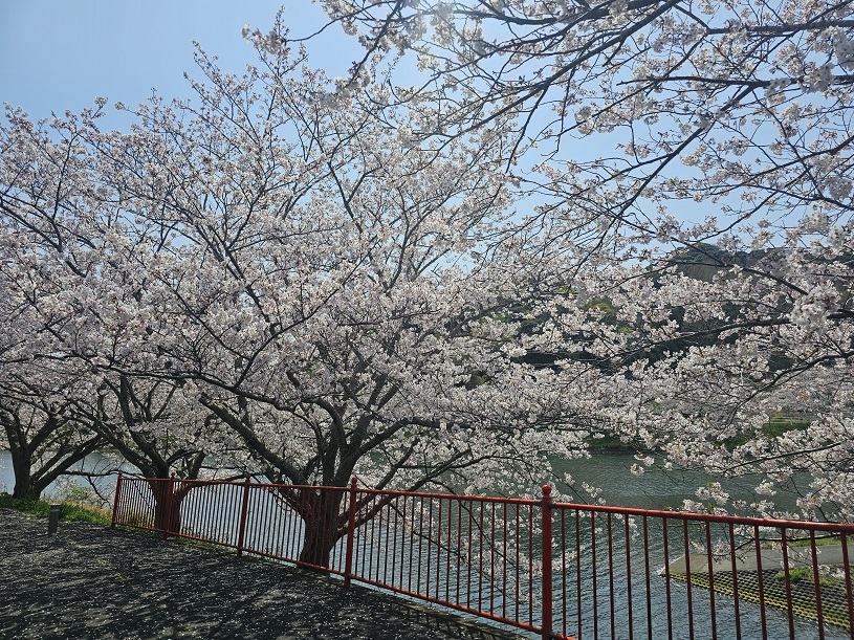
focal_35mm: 23
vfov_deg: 58.9
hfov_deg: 73.9
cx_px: 427
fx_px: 567
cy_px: 320
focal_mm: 6.3
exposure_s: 1/1372
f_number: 1.7
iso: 10
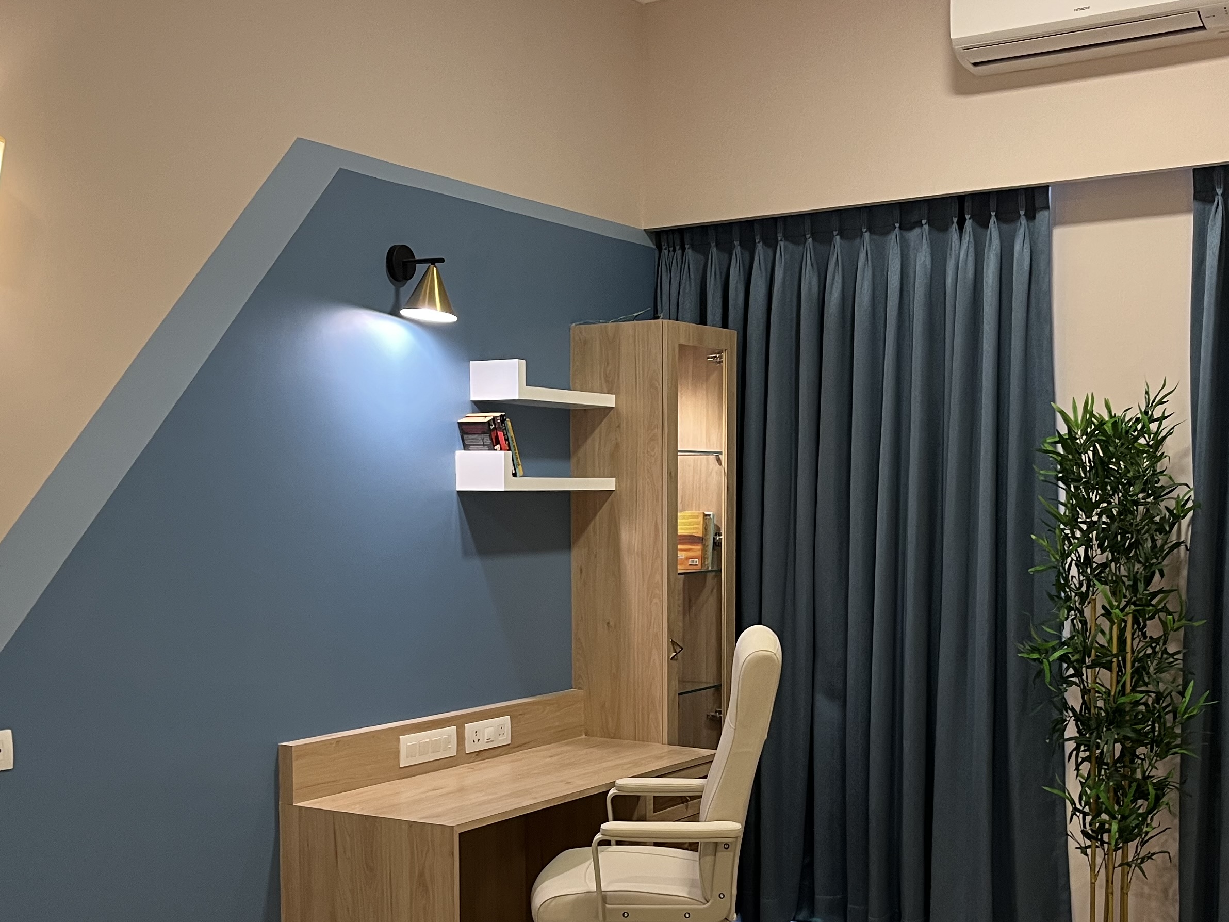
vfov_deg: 32.6
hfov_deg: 42.9
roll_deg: +0.2
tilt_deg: -4.3
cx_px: 627
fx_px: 1562
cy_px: 619
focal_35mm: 44
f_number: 1.6
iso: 125
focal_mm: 5.1
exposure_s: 1/50
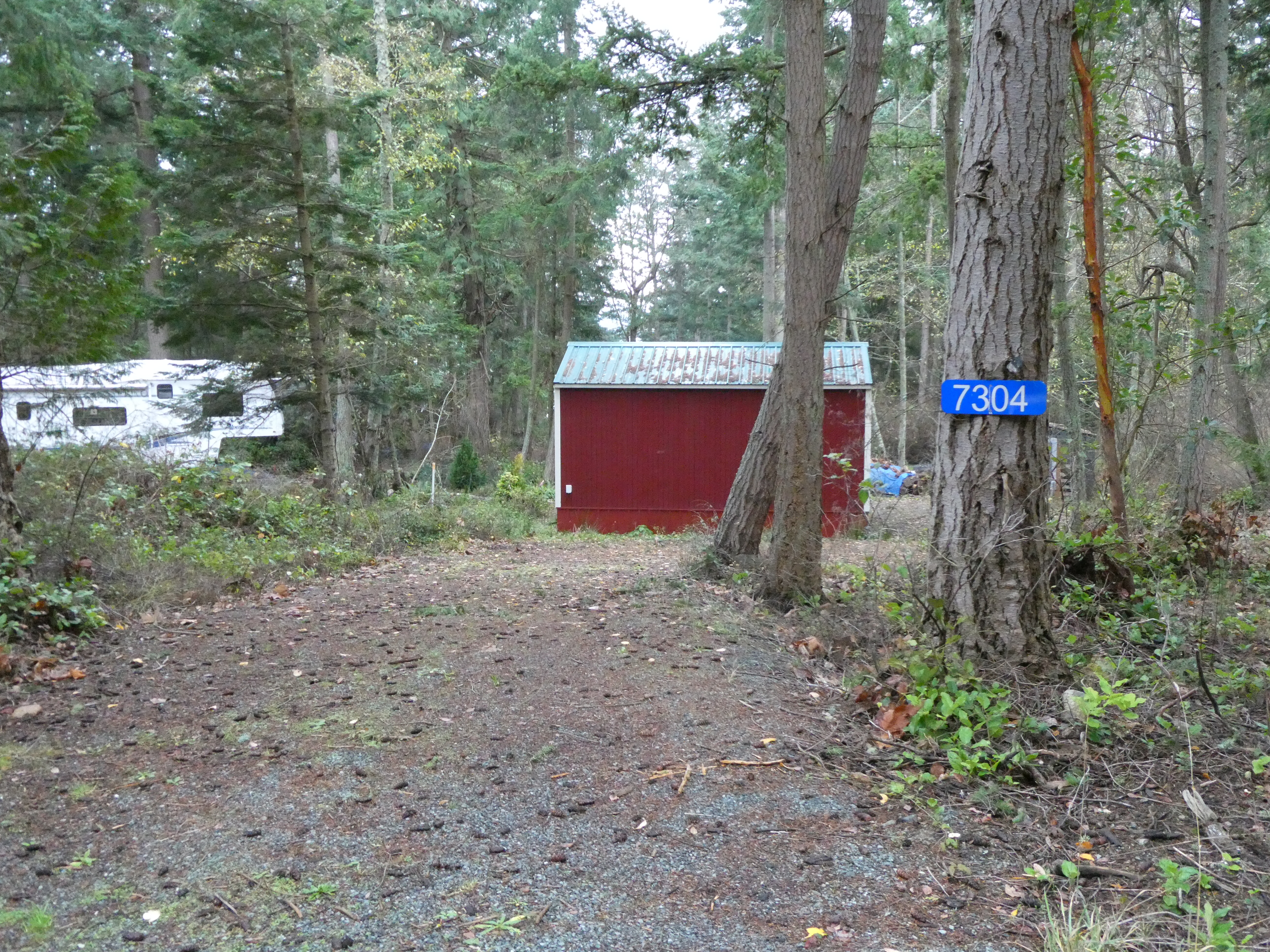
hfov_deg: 52.6
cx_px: 635
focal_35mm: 35
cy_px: 476
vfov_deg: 40.7
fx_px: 1284
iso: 1000
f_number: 3.7
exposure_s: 1/80
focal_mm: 6.3
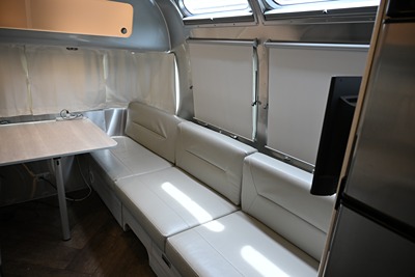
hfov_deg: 70.4
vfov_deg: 50.4
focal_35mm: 26
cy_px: 138
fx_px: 294
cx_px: 208
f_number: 4.2
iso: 640
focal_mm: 25.5
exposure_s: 1/125
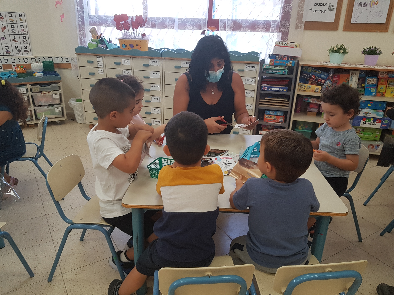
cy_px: 148
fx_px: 296
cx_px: 197
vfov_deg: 53.1
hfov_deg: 67.3
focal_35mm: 26
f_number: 1.7
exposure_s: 1/100
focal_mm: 4.2
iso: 80
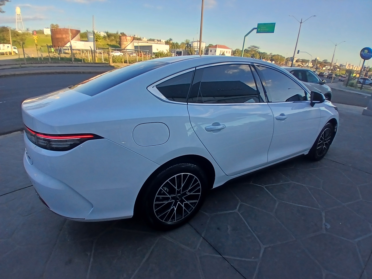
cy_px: 140
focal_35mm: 17
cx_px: 186
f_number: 2.2
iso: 50
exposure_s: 1/309
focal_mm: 1.4
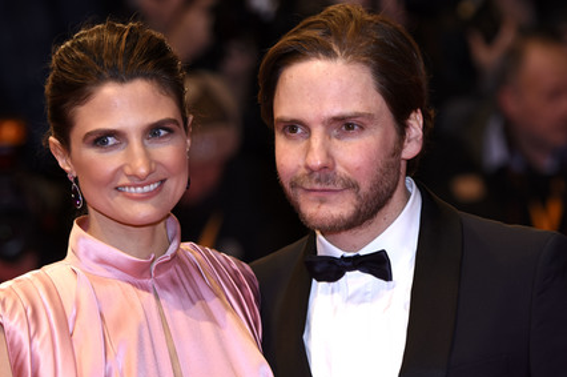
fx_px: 3123
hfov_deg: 10.4
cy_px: 189
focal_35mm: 199
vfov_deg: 6.9
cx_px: 268
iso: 640
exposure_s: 1/400
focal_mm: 125
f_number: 3.2
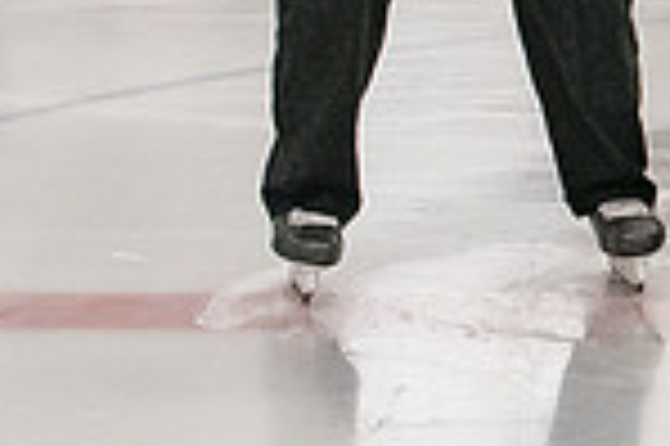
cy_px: -514
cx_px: 874
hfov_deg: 7.5
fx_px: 5075
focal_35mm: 273
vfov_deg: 4.9
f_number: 5
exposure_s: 1/250
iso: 1600
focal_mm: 28
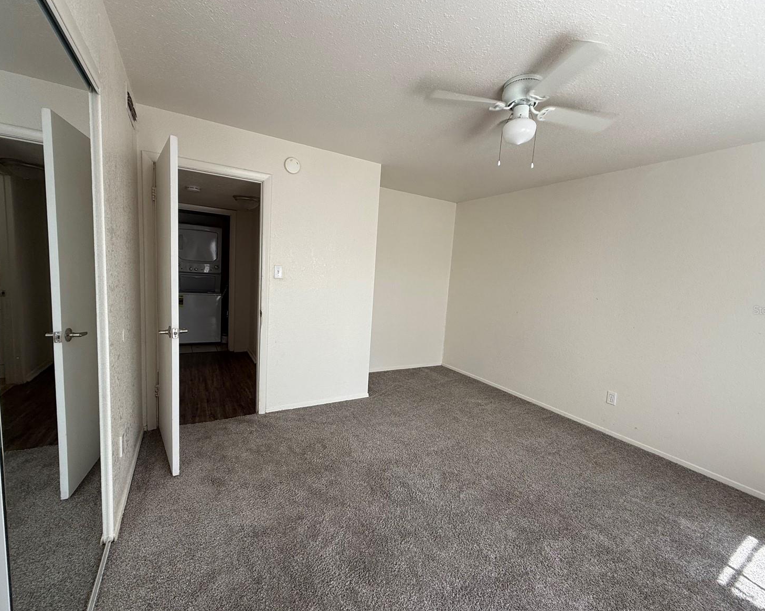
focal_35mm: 15
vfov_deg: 84.0
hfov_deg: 96.8
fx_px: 340
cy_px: 310
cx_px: 383
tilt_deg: -6.2
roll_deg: -3.7
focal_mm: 2.22
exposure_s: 1/99
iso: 64
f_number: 2.2
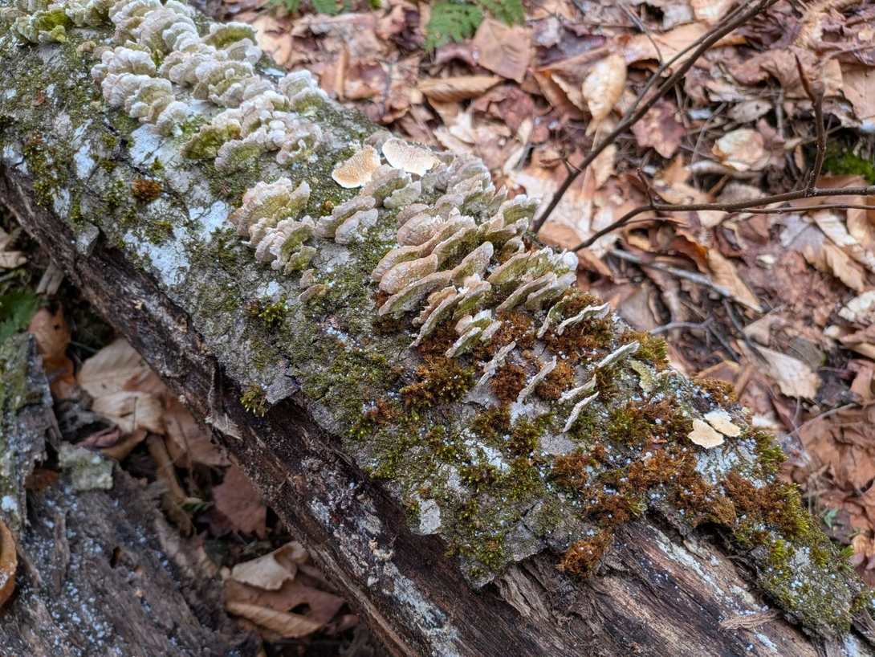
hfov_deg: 71.6
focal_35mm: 24
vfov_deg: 56.8
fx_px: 607
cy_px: 328
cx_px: 438
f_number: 1.7
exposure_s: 1/291
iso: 81
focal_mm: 4.53
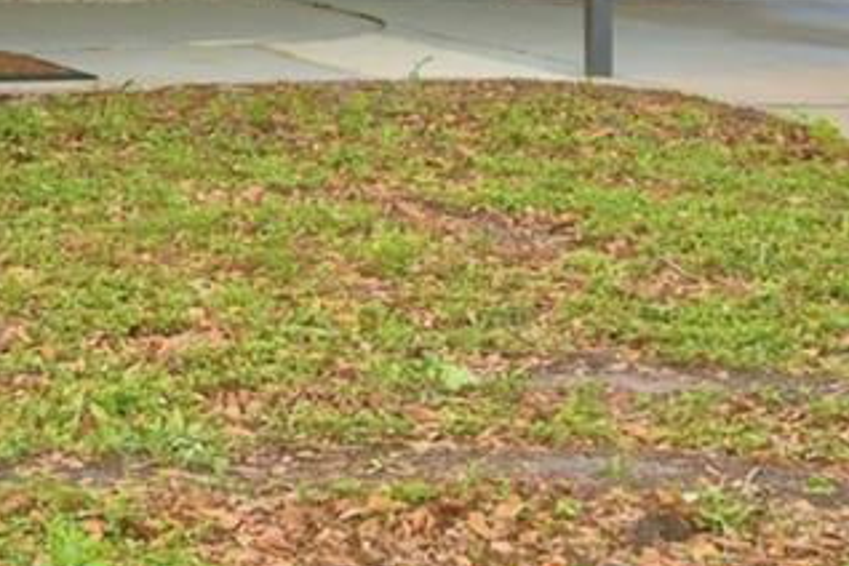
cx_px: -174
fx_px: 3561
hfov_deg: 13.2
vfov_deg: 8.9
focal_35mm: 151
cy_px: -278
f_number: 6.3
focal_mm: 20
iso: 100
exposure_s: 1/250
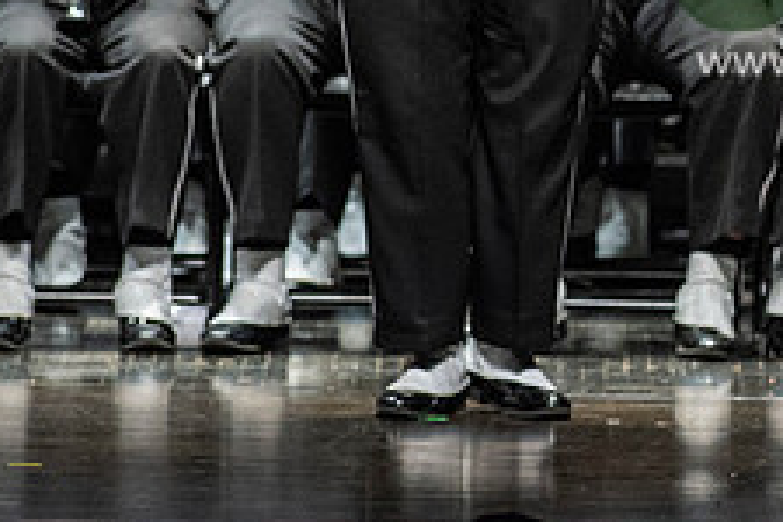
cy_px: -63
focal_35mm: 774
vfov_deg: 1.8
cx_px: 936
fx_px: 16833
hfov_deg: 2.7
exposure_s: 1/400
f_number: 5.6
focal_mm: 300
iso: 5000
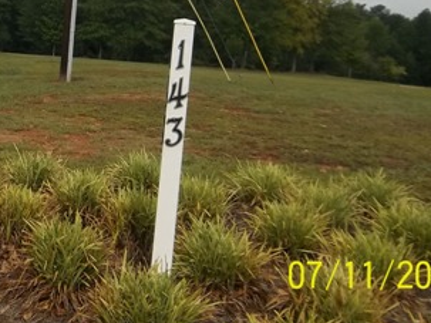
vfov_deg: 24.7
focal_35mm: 57
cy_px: 17
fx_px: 709
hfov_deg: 32.4
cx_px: 58
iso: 80
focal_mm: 4.9
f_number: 8.9
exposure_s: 1/160
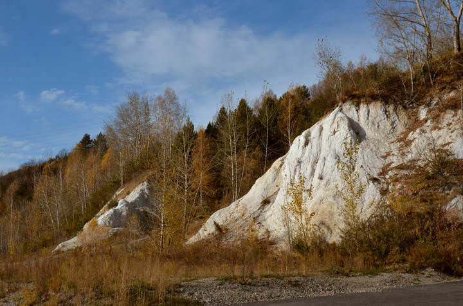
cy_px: 153
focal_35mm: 45
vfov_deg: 29.7
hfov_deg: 43.7
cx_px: 232
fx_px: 577
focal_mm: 30
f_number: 7.1
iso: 800
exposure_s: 1/4000
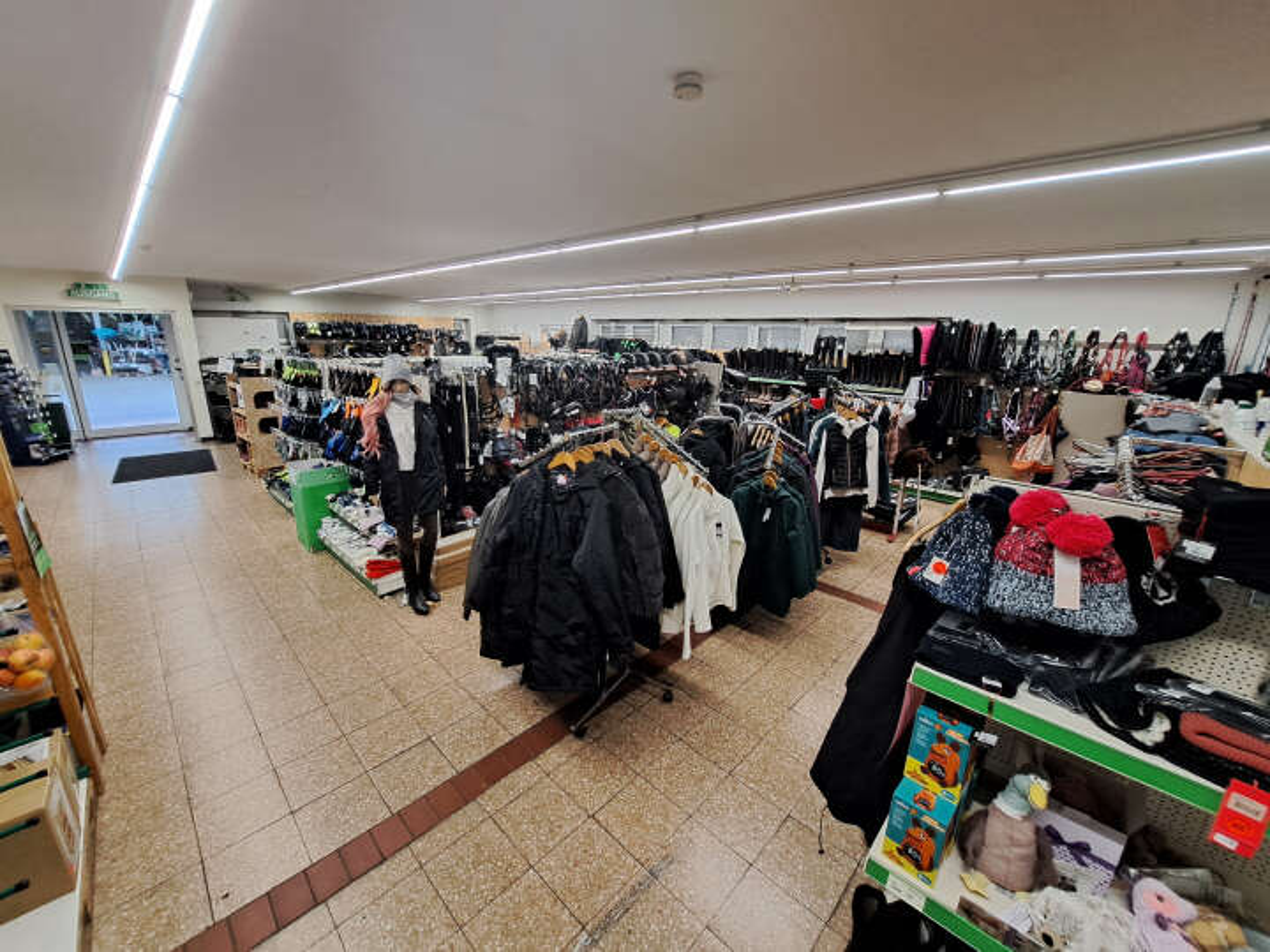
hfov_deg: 106.2
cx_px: 635
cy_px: 476
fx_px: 477
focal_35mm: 13
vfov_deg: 89.9
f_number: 2.2
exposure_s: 1/50
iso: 125
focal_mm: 1.74
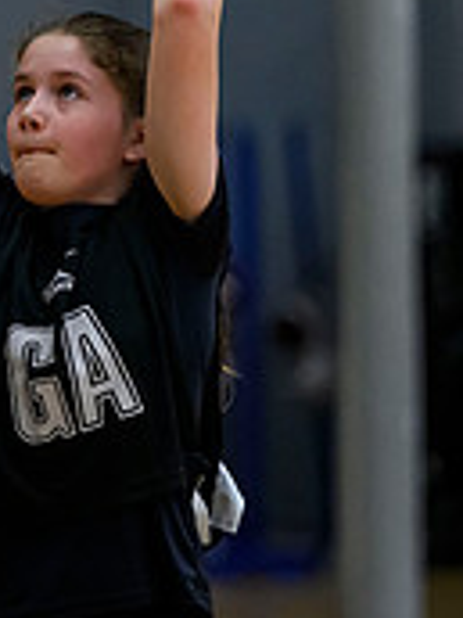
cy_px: 40
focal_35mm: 608
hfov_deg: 2.4
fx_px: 10843
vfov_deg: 3.3
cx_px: -177
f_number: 2.8
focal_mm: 160
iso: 6400
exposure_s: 1/1250
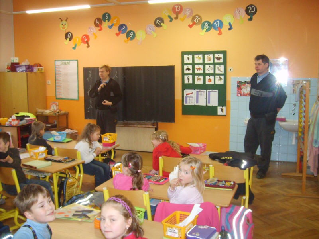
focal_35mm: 35
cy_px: 120
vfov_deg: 40.7
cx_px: 160
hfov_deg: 52.6
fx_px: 323
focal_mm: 5.8
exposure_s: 1/45
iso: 193
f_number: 2.8
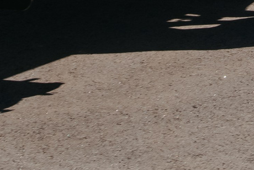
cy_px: -295
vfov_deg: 4.1
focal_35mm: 328
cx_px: 324
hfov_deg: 6.2
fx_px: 2315
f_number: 14
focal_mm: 59
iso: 160
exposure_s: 1/160
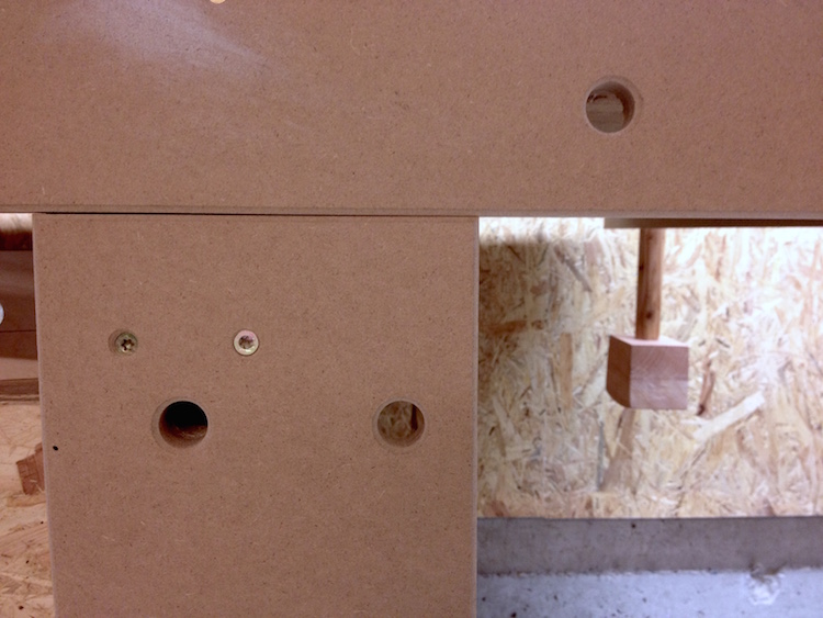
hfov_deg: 52.6
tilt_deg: -6.5
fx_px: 832
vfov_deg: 40.7
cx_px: 412
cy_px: 309
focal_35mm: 35
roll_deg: -0.6
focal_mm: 4.28
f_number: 2.4
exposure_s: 1/20
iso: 125
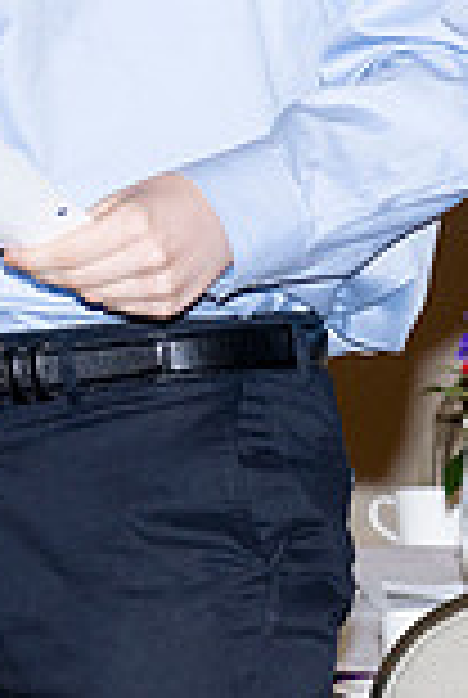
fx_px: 10114
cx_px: 32
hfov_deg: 2.6
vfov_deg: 3.9
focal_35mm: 521
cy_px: -104
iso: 1000
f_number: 5.6
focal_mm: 120
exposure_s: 1/100
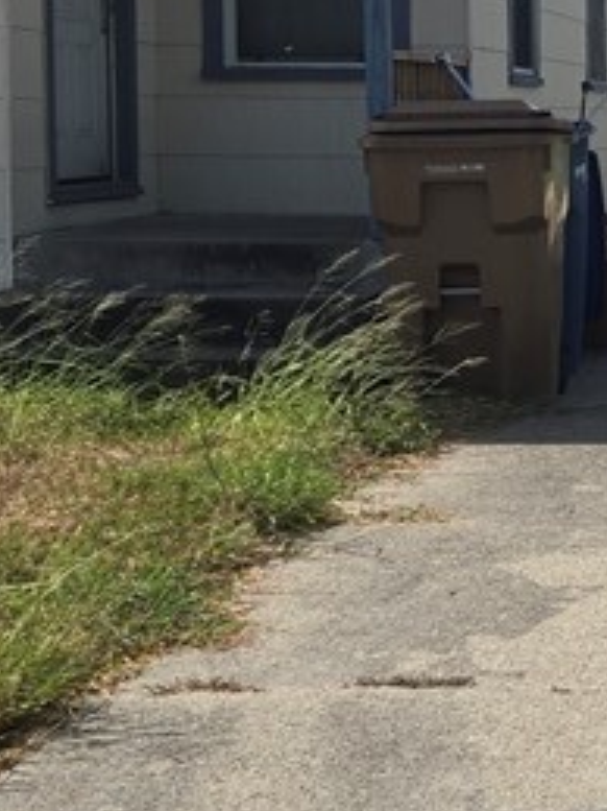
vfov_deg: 21.5
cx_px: 773
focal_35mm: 91
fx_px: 2129
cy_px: 269
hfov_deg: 15.5
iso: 32
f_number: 1.8
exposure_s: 1/2921
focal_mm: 5.4
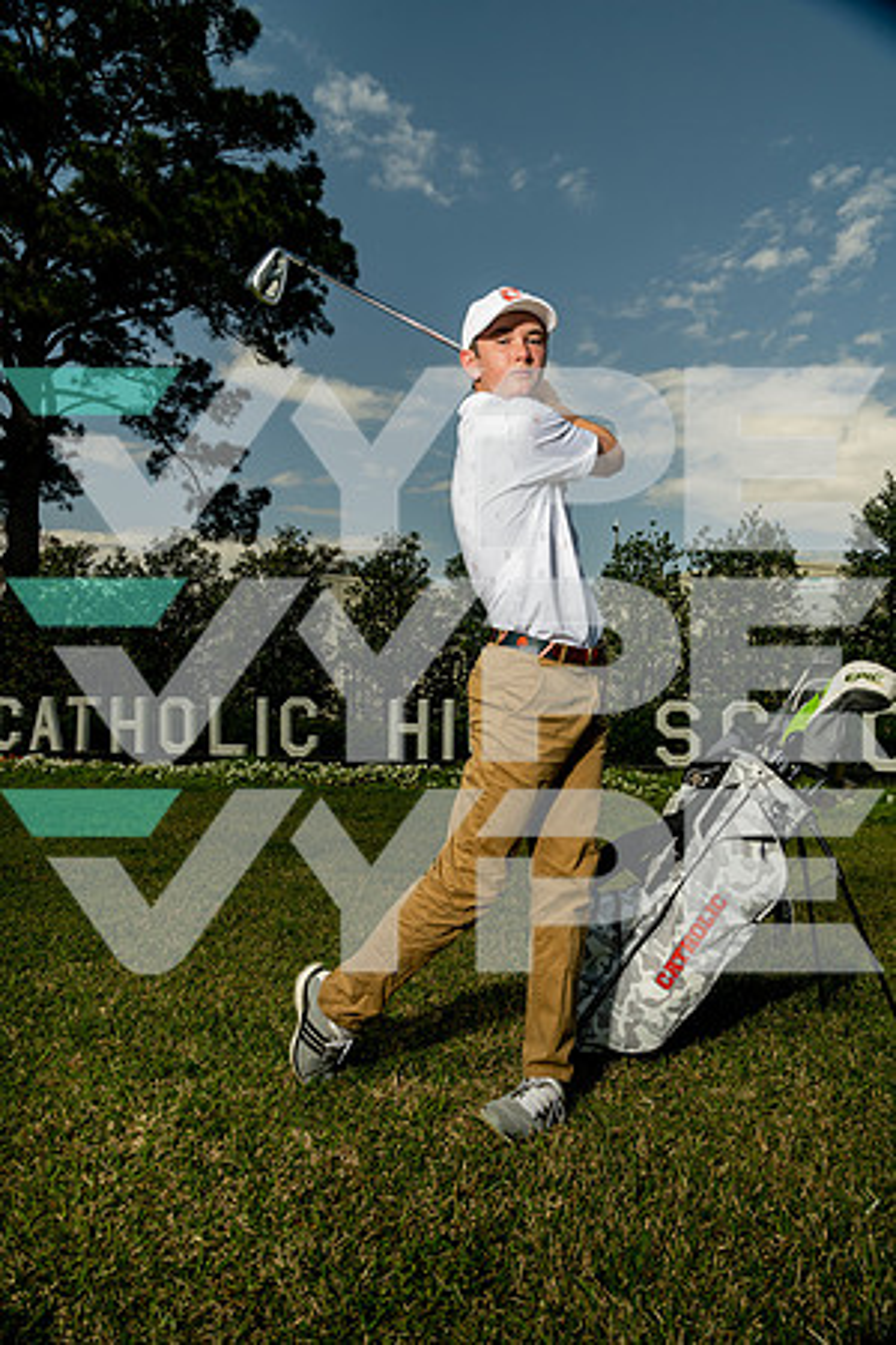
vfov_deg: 73.7
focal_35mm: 24
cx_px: 448
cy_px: 672
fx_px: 896
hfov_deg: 53.1
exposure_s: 1/250
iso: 100
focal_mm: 24
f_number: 8
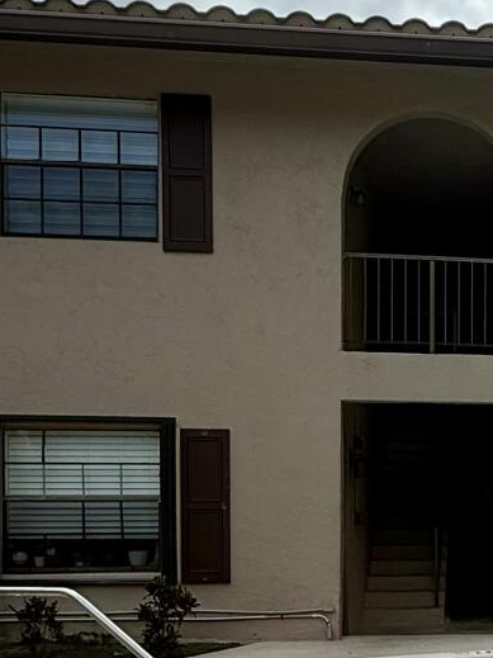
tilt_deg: -1.3
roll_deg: -1.7
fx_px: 1026
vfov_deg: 34.5
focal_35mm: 54
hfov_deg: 24.0
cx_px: 629
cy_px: 527
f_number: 2.2
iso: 64
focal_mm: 2.22
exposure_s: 1/2841
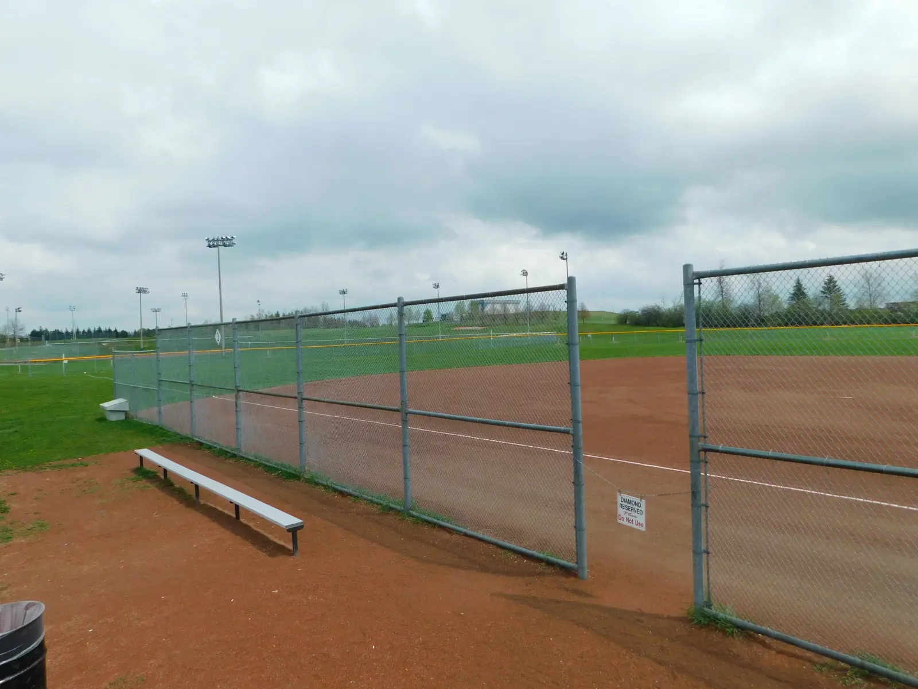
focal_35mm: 23
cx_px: 459
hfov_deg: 73.9
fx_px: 610
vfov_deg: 58.9
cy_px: 344
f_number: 6
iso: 125
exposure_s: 1/640
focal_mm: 4
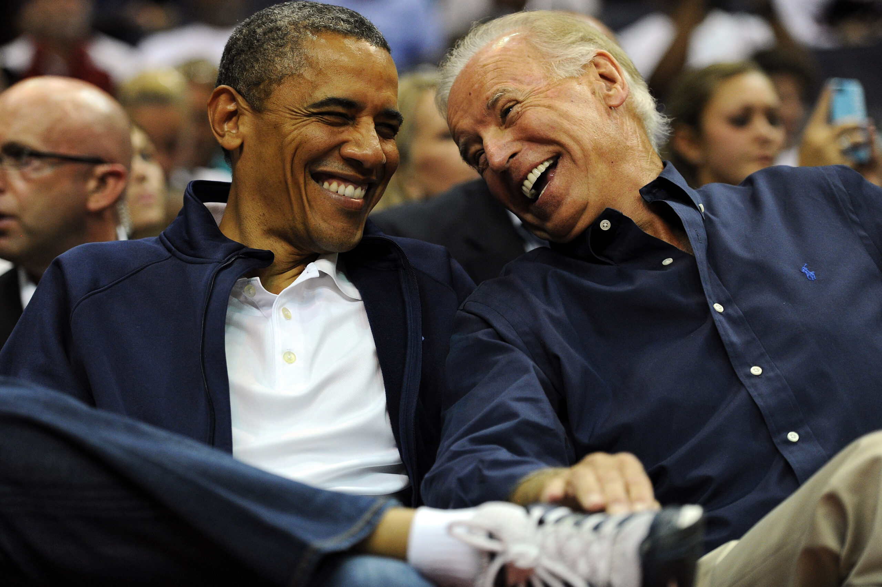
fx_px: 3060
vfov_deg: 11.0
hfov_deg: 16.4
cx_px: 441
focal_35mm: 125
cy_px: 294
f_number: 3.2
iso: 2500
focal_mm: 125
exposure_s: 1/800
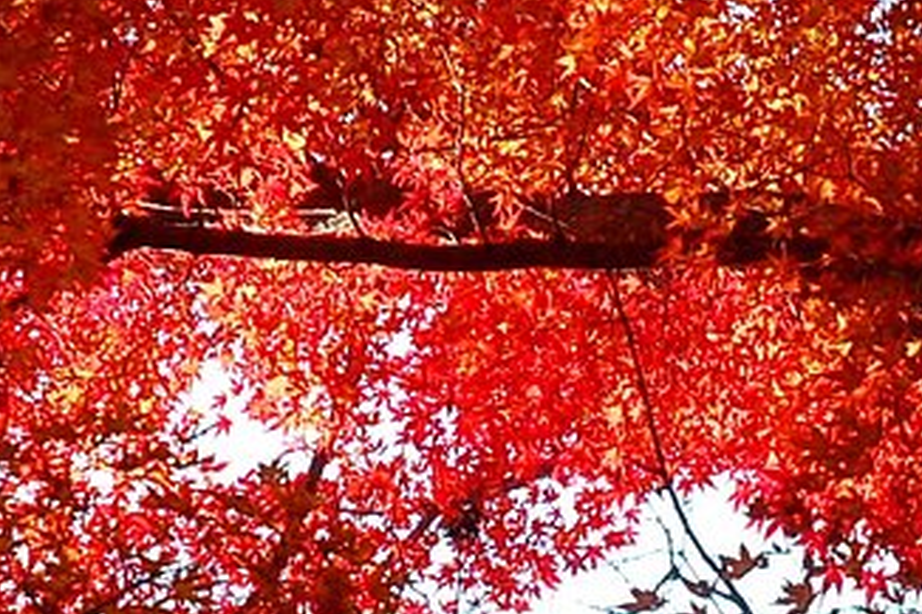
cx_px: 922
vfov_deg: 5.6
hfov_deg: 8.4
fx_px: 6271
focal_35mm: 245
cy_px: 782
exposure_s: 1/200
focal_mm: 52
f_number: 7.1
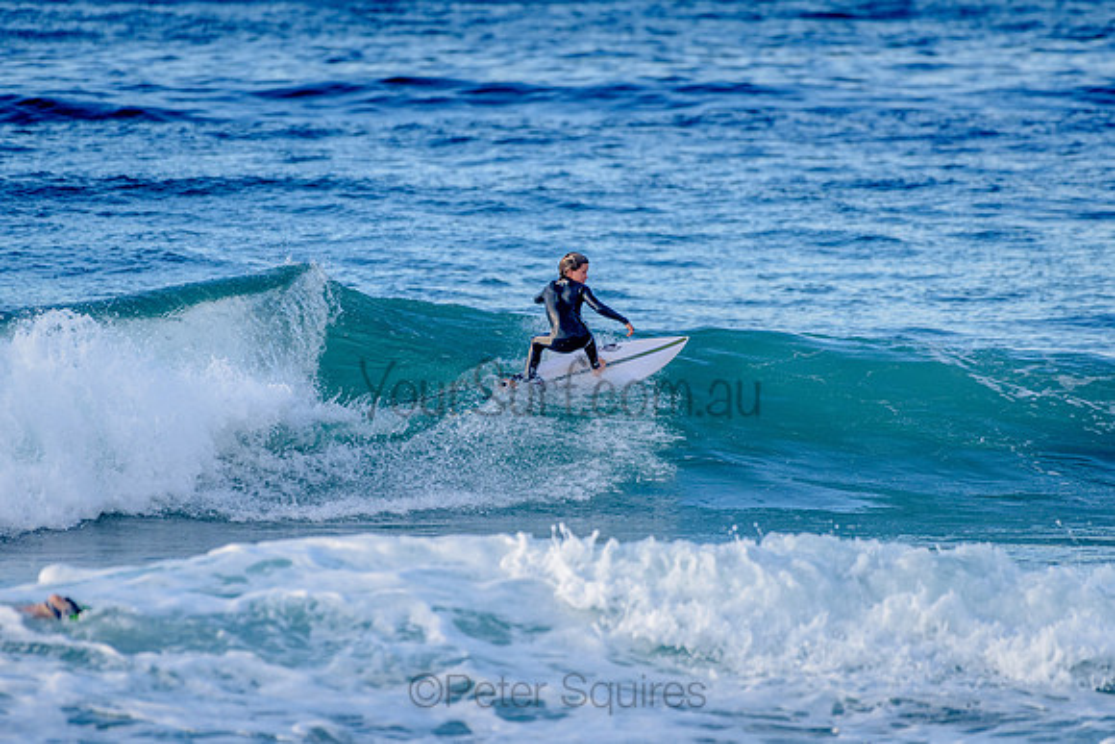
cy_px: 381
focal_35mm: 613
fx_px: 18988
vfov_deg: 2.2
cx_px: 571
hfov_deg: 3.4
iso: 450
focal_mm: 500
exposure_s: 1/1250
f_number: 5.6
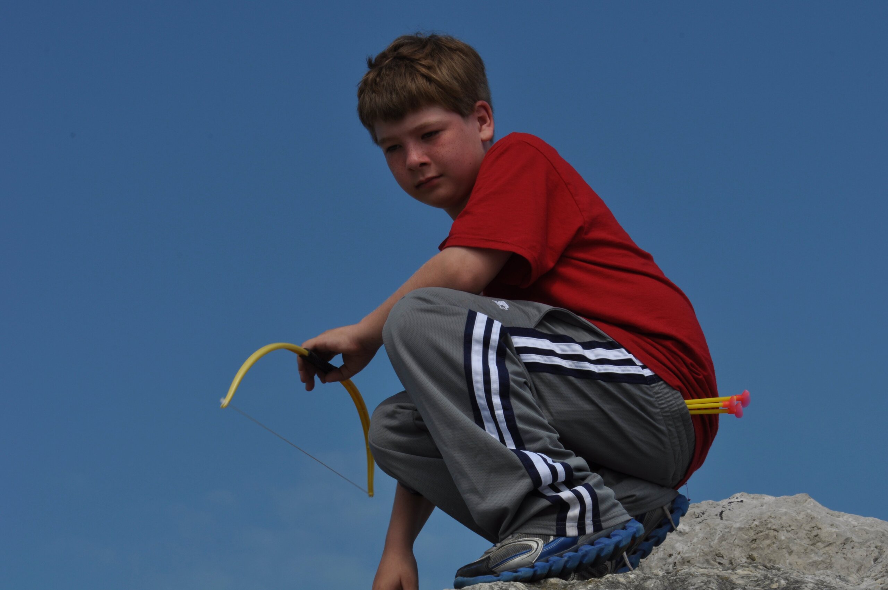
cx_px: 444
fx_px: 2956
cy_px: 295
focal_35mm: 120
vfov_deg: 11.4
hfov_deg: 17.1
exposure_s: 1/125
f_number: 32
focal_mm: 80
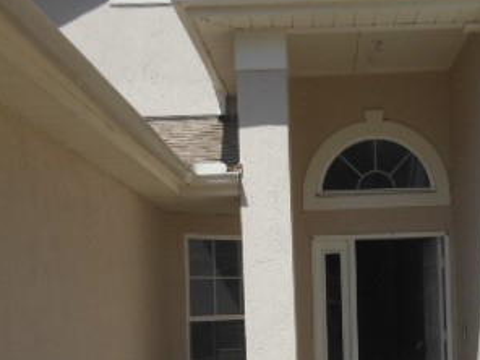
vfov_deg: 26.7
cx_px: 306
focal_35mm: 54
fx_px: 749
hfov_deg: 35.3
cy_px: 274
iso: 80
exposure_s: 1/1500
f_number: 3.2
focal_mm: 4.5
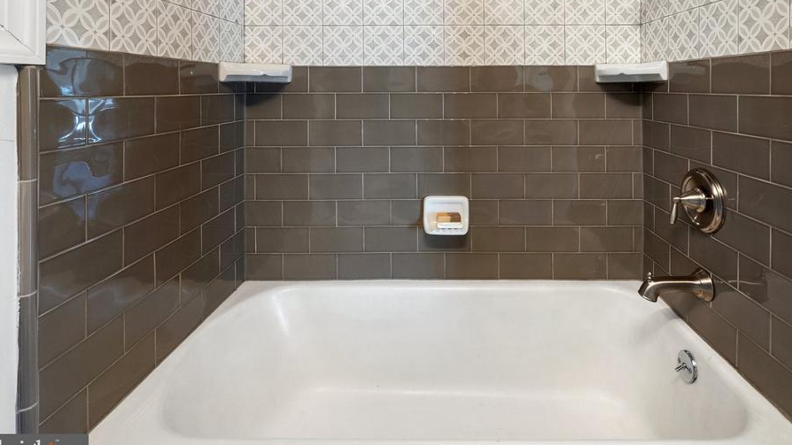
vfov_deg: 60.1
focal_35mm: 18
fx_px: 378
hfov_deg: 92.2
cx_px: 444
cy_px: 164
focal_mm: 10
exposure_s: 1/3
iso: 800
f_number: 8
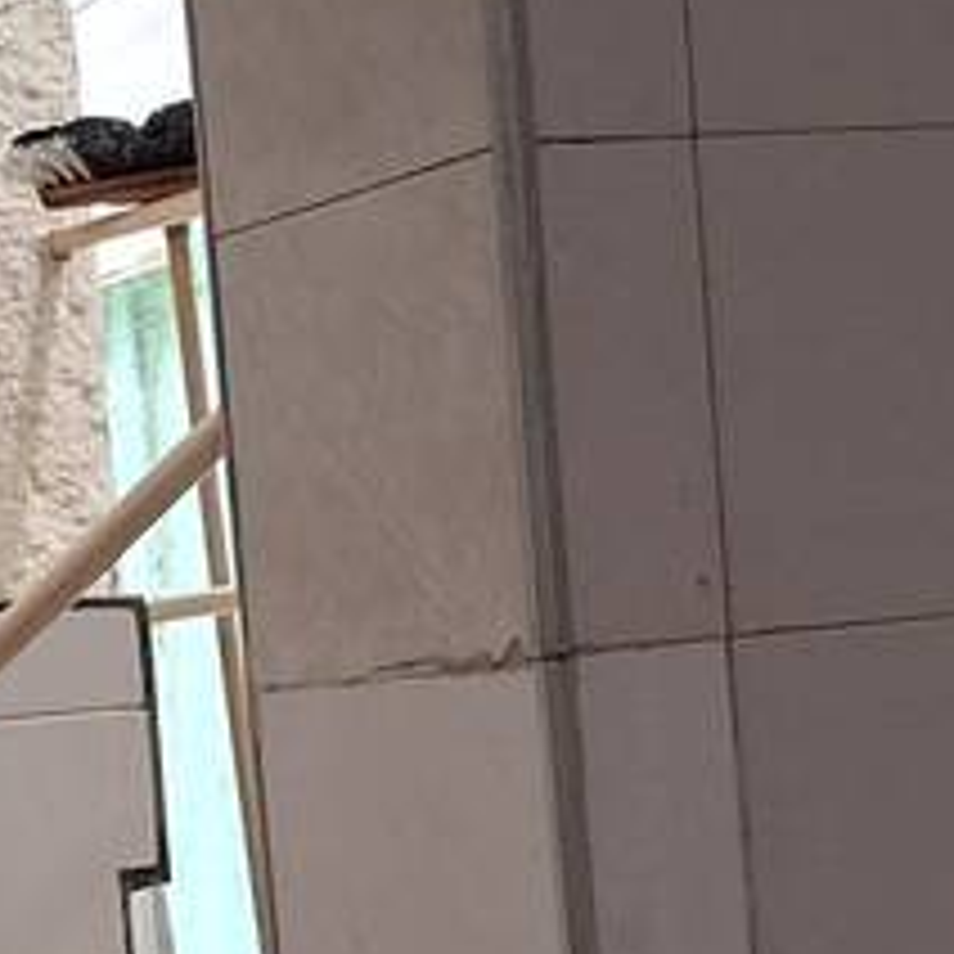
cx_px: 162
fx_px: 4303
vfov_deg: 12.4
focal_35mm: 138
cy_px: 1143
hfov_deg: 12.6
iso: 320
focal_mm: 5.54
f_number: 1.8
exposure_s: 1/120
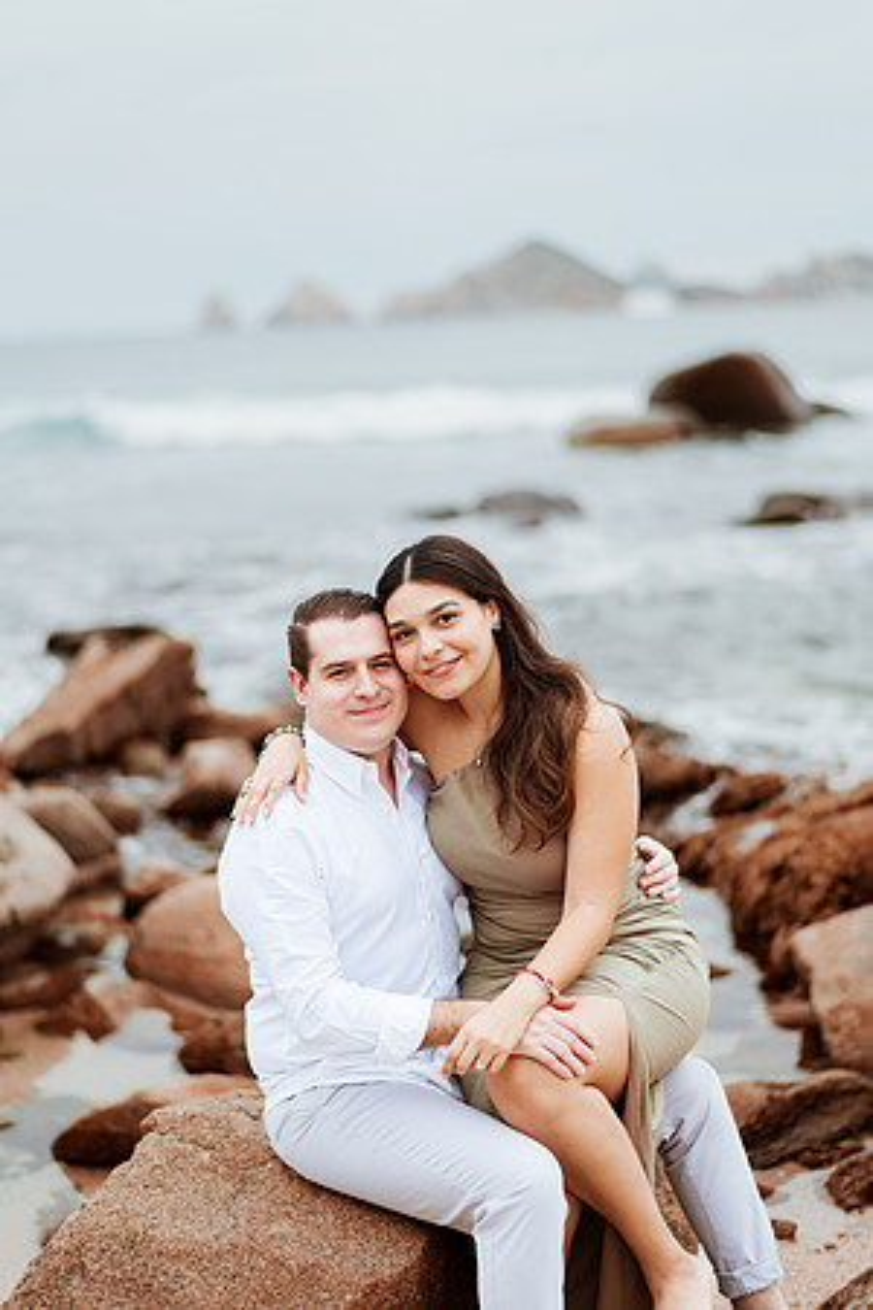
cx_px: 436
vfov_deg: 34.5
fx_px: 2110
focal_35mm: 58
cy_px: 655
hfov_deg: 23.4
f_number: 1.4
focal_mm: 58
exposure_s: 1/1000
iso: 125
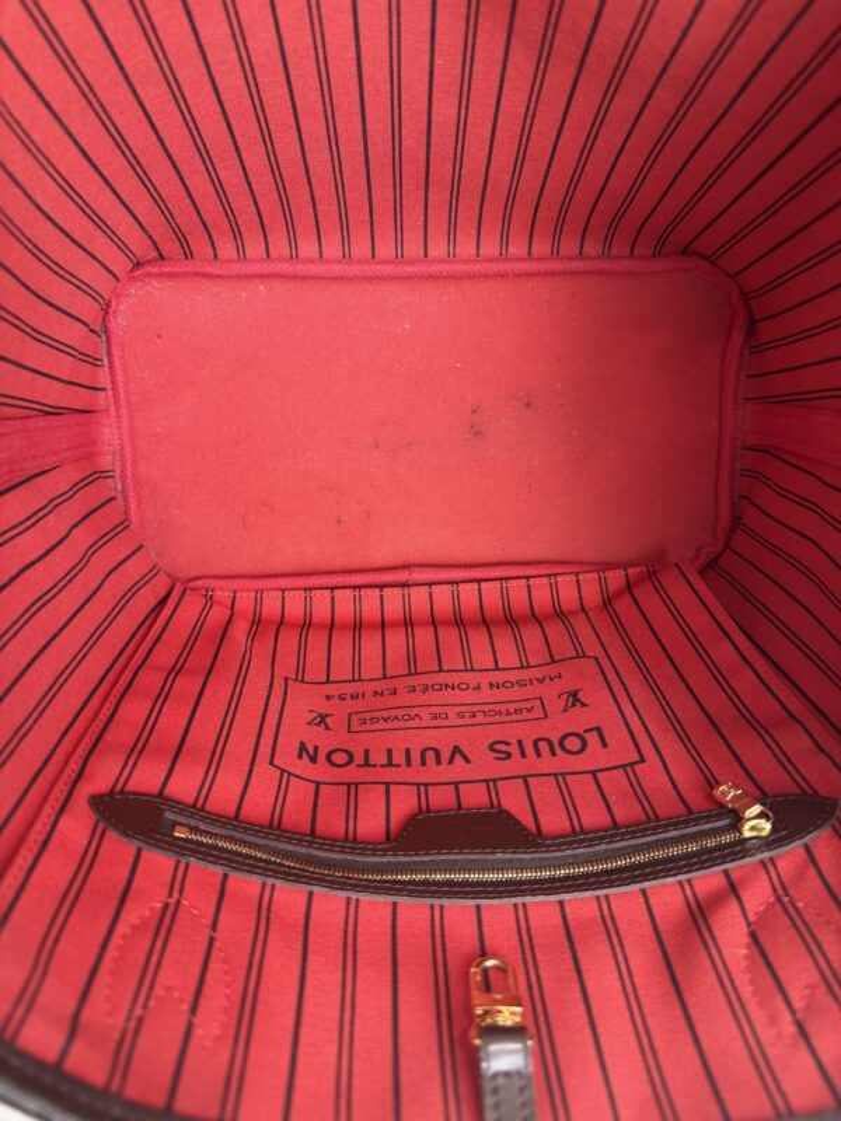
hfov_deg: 56.8
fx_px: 777
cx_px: 420
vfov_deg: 71.6
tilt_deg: -44.0
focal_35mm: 24
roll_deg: -0.3
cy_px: 560
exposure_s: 1/60
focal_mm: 6.76
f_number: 1.78
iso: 200
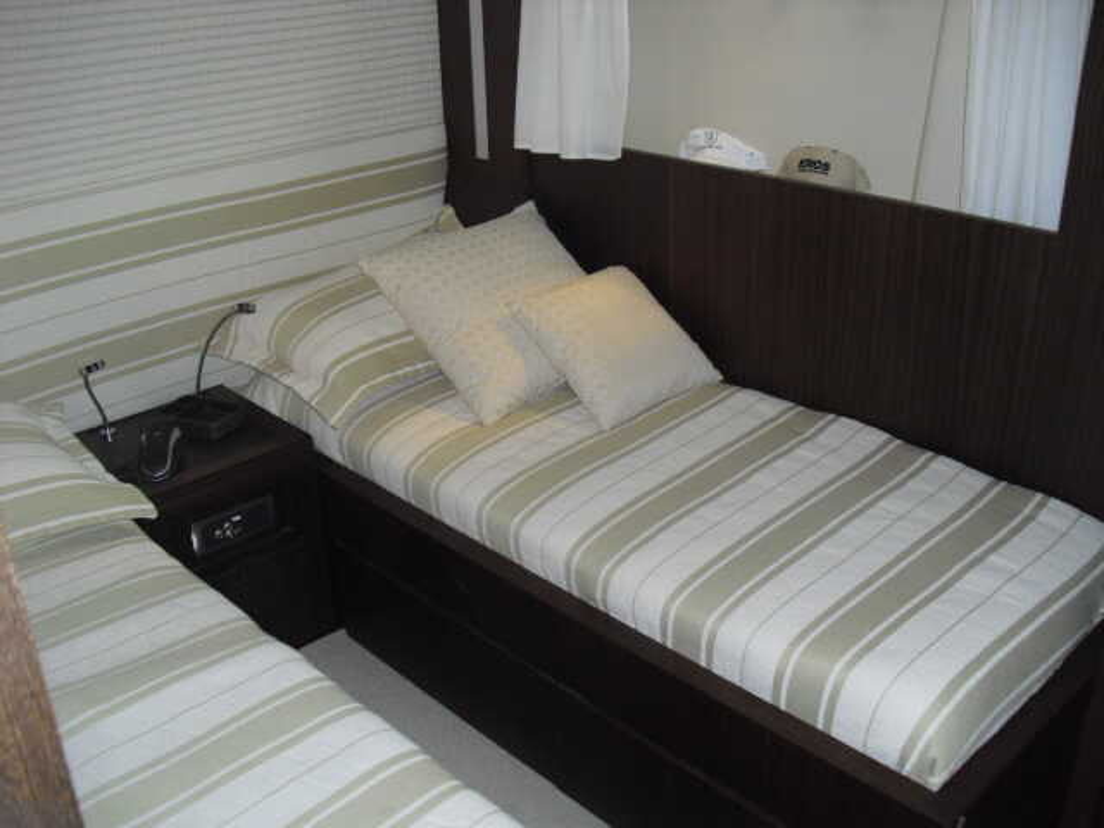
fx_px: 1148
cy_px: 414
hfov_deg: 51.4
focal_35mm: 36
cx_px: 552
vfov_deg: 39.7
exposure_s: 1/60
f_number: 3.1
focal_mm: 6.3
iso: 200
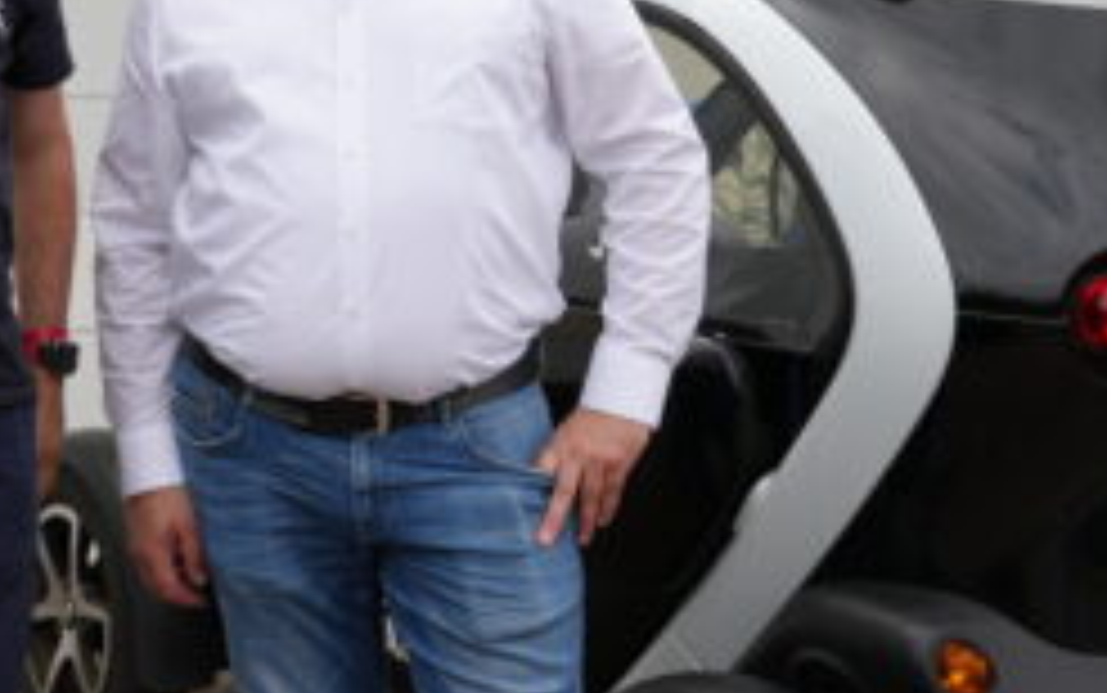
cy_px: 34
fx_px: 2928
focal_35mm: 97
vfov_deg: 13.4
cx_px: 205
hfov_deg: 21.1
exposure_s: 1/640
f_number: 4.5
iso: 100
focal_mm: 44
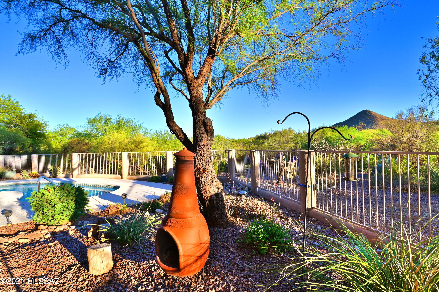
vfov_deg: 73.7
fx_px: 195
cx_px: 220
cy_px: 146
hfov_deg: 96.8
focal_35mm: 16
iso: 100
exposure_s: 1/80
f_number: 9
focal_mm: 16
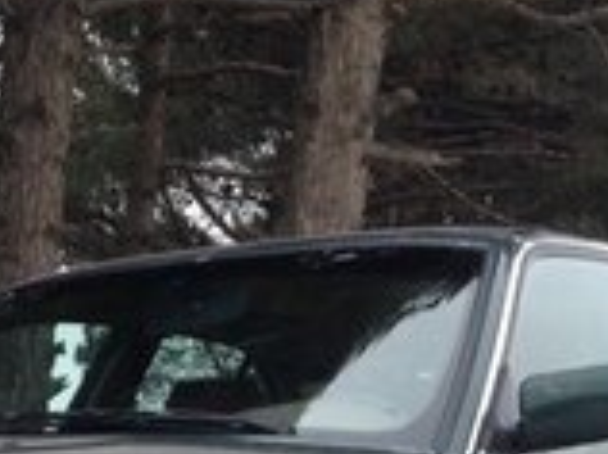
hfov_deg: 14.2
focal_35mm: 138
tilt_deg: -4.9
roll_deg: -1.0
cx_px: 81
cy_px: 710
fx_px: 2420
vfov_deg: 10.3
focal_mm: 4.12
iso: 50
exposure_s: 1/120
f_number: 2.4
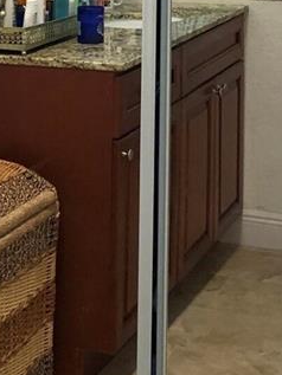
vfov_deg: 17.9
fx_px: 1151
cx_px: 162
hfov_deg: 14.0
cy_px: -41
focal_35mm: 106
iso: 32
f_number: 1.8
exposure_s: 1/30
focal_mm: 4
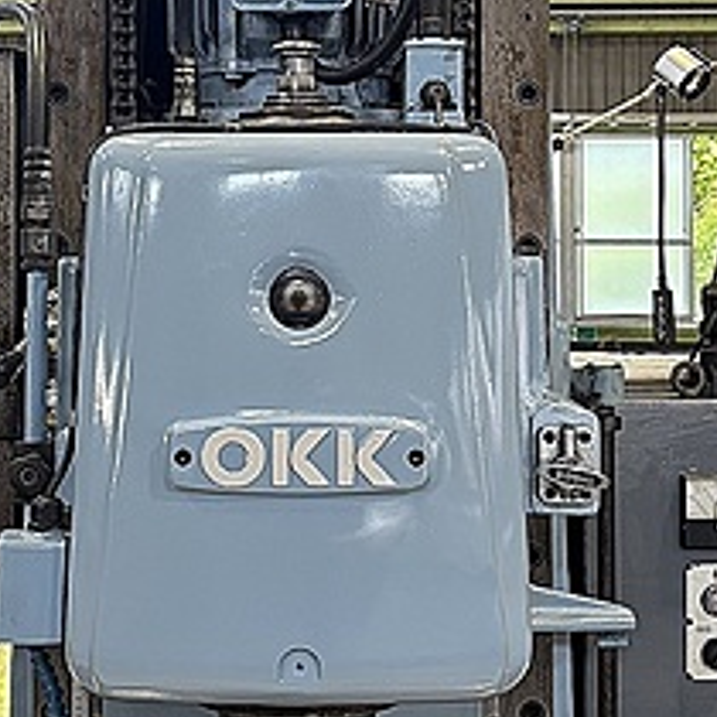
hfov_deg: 24.6
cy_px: 188
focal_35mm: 70
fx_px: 1640
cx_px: 273
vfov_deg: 24.4
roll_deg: -0.7
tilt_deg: +1.3
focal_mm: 5.96
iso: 125
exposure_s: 1/78
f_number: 1.6
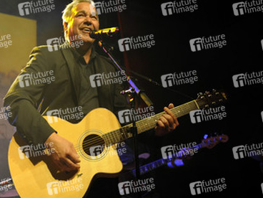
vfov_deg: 30.9
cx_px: 117
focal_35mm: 47
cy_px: 97
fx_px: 357
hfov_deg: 40.4
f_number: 2.8
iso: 1600
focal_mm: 40
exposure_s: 1/200
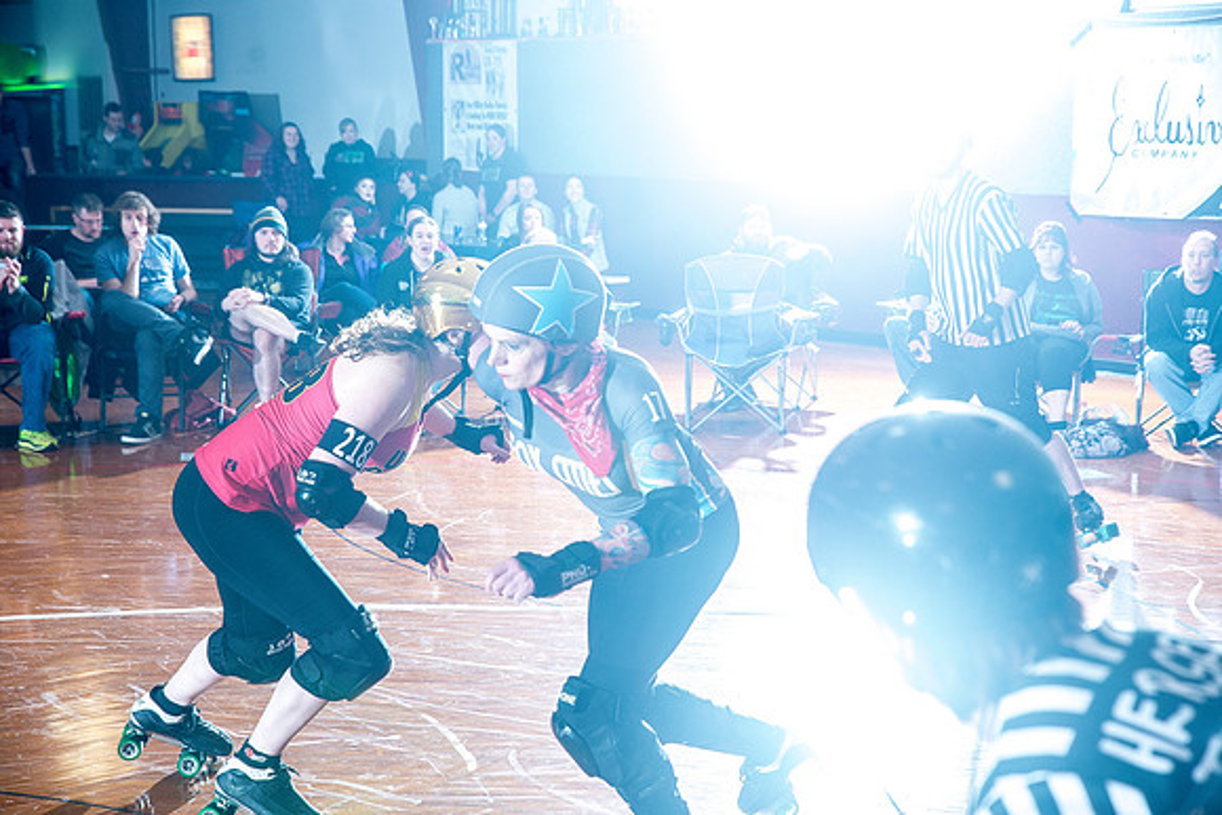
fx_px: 2105
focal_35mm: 62
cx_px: 611
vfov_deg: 21.9
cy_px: 408
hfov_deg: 32.4
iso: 800
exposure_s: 1/160
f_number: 5.6
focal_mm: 62
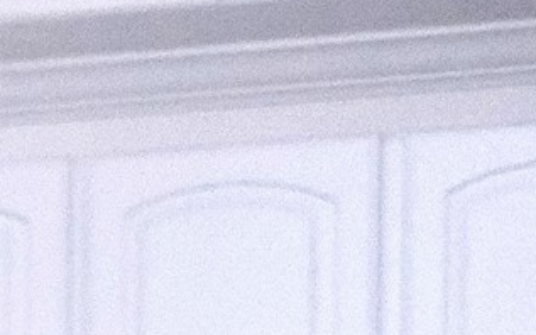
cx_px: -1151
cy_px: 1149
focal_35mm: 286
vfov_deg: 4.4
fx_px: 4177
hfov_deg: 6.6
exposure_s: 1/950
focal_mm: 27
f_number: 2.8
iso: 4000
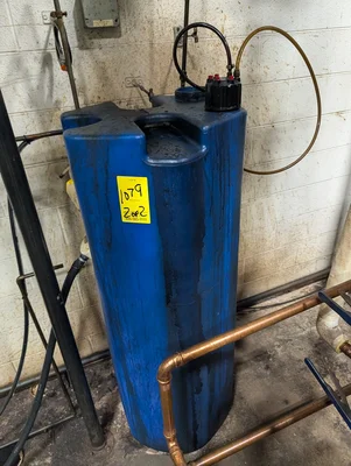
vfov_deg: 71.5
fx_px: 324
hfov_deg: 56.9
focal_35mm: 24
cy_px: 233
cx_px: 176
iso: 1469
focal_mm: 6.9
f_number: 1.68
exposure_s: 1/329
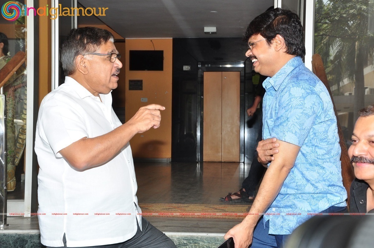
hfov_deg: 33.4
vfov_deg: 22.6
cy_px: 124
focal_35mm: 60
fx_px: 623
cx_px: 187
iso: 400
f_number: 9
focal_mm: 40
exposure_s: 1/125
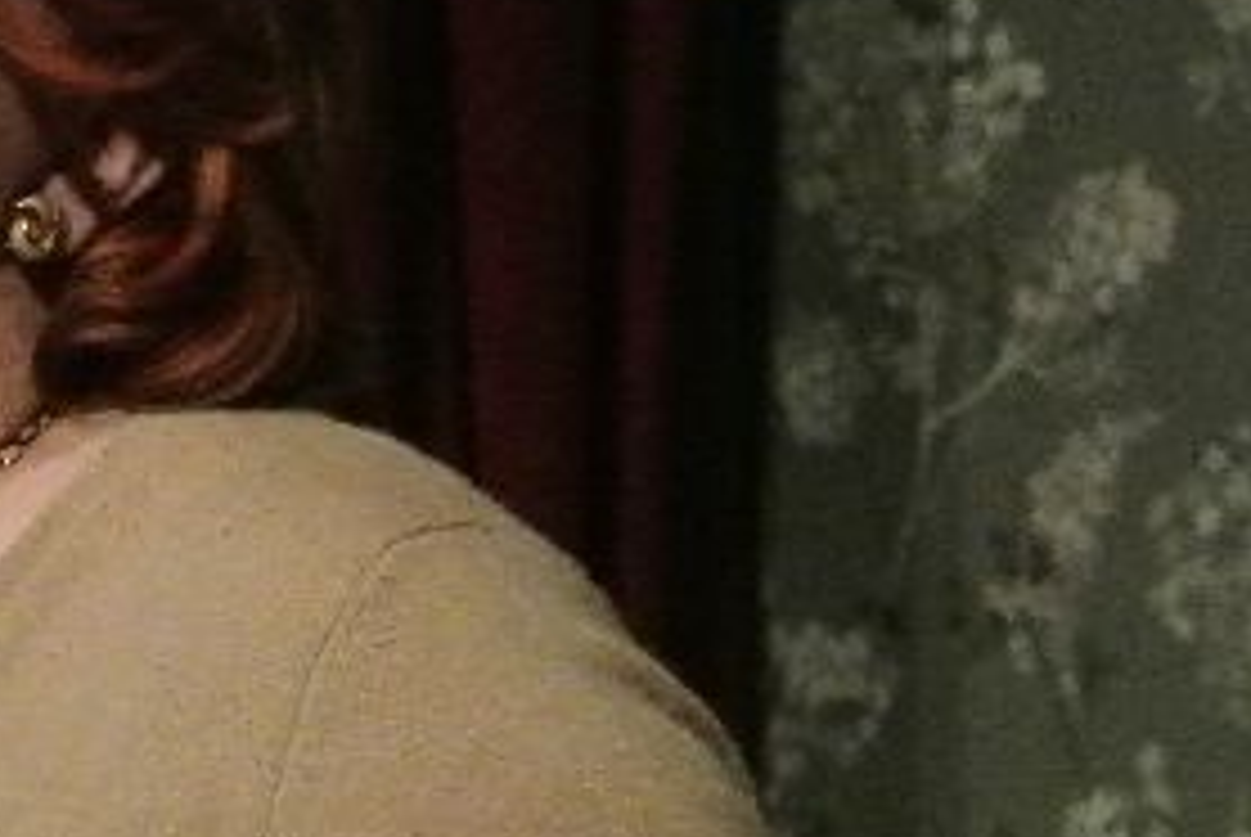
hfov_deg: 3.4
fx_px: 20837
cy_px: 632
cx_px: -252
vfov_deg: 2.3
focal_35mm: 599
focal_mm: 77.1
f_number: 9
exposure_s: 1/125
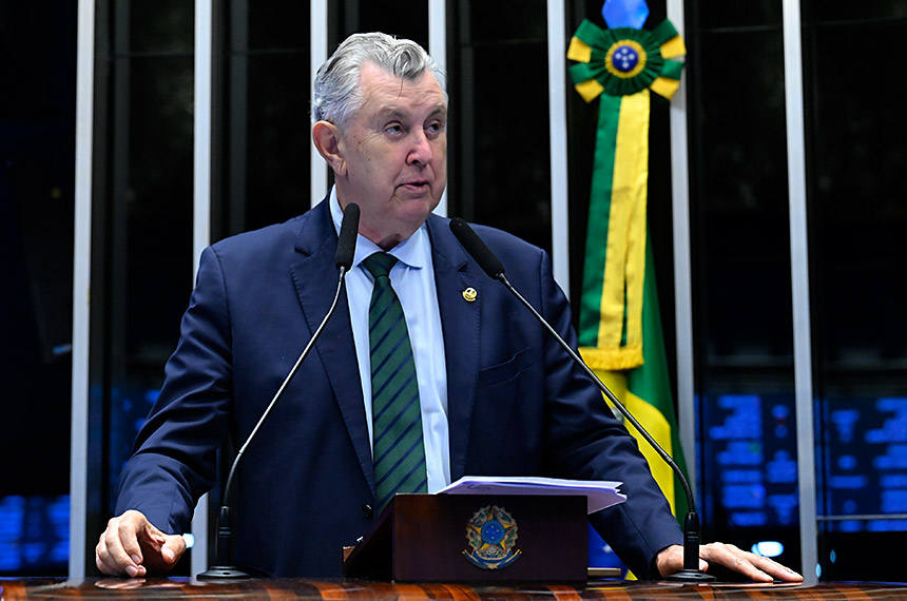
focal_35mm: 84
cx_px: 454
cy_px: 300
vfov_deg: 16.2
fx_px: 2112
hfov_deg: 24.2
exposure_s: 1/160
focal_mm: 84
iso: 6400
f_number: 4.5
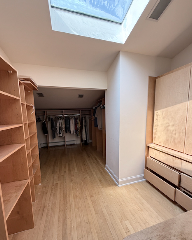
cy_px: 128
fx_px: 107
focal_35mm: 15
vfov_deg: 96.6
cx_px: 97
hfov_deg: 84.0
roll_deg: +0.4
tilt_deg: -6.8
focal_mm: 2.22
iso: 100
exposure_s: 1/99
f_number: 2.2
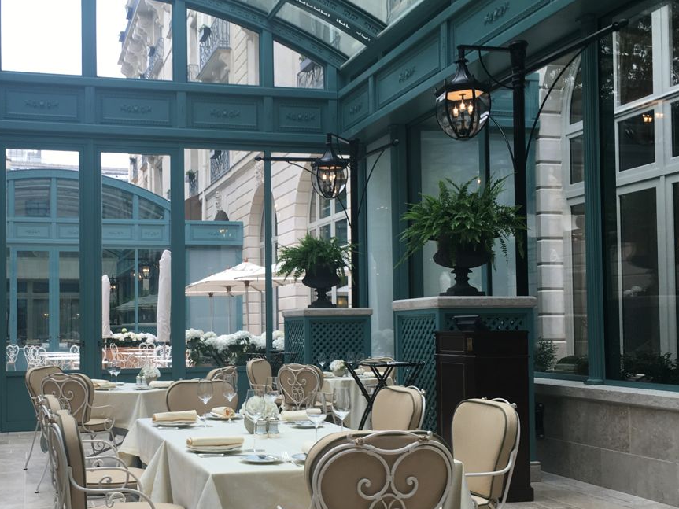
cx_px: 229
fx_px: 843
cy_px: 301
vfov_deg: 33.5
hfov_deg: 43.3
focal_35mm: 43
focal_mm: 4.15
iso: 25
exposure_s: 1/129
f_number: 2.2
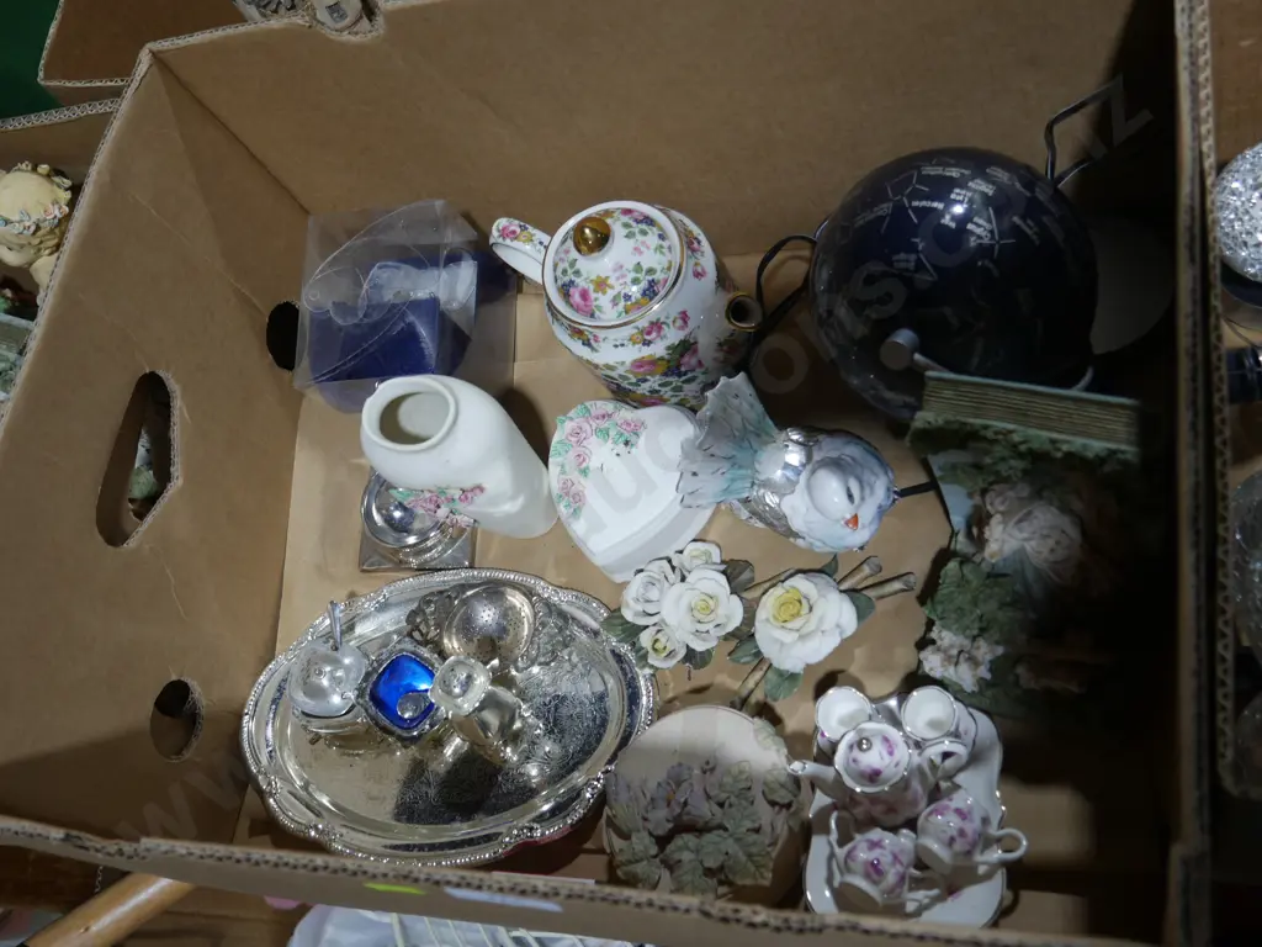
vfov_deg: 39.7
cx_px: 631
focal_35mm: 36
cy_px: 474
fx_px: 1312
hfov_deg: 51.4
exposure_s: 1/60
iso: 200
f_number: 4
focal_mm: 18
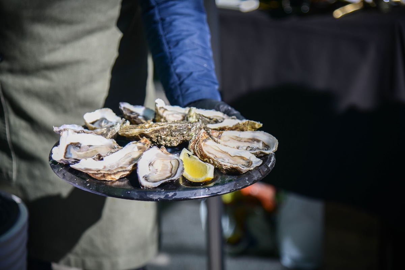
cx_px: 202
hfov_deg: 26.0
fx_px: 877
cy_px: 135
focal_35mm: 78
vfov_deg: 17.5
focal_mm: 78
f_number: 4
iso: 100
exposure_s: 1/400
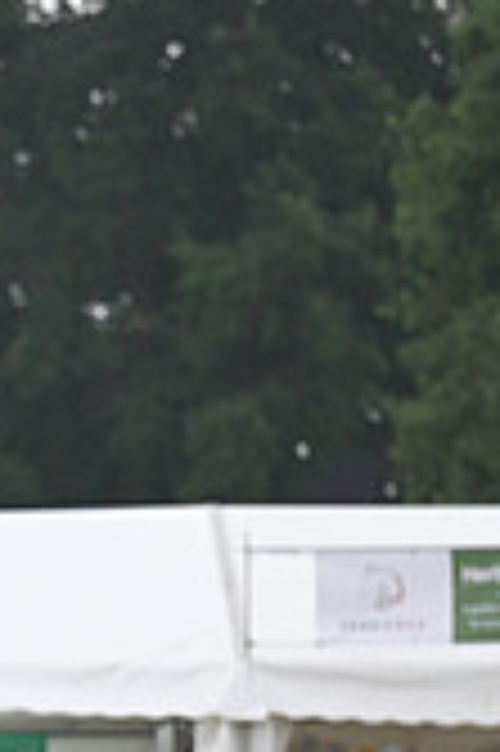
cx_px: -707
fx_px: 14508
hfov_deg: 2.0
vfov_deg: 3.0
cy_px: 736
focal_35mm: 695
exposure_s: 1/1250
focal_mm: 200
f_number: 4.5
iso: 2500
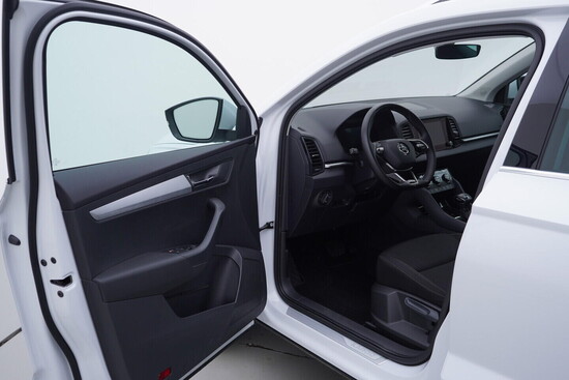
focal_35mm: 36
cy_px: 190
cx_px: 284
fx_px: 569
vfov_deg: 36.9
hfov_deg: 53.1
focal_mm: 24
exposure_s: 1/60
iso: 125
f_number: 3.5
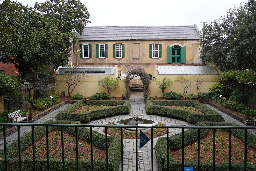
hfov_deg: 65.5
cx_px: 128
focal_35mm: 28
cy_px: 86
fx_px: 199
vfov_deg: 46.4
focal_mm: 28
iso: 320
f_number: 6.3
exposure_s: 1/100
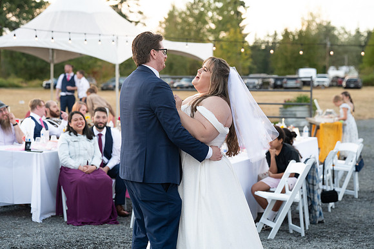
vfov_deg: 16.3
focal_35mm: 84
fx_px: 873
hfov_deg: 24.2
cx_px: 187
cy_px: 124
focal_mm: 84
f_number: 4
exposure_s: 1/500
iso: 1600
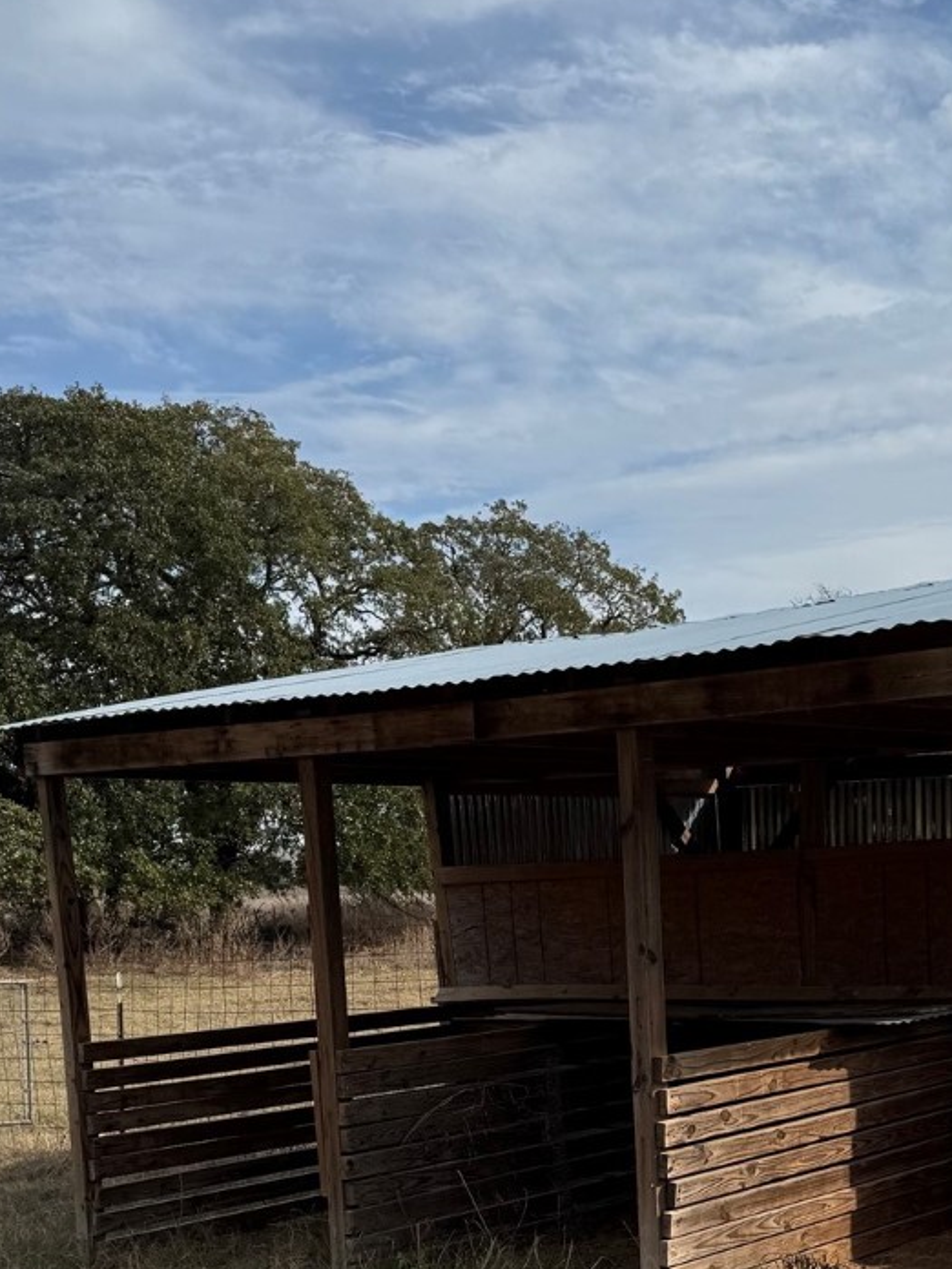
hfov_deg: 27.0
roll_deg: +0.2
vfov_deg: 34.8
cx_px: 771
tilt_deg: -6.9
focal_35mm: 53
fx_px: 1943
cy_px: 1054
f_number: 1.78
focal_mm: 6.76
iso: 80
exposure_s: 1/5814
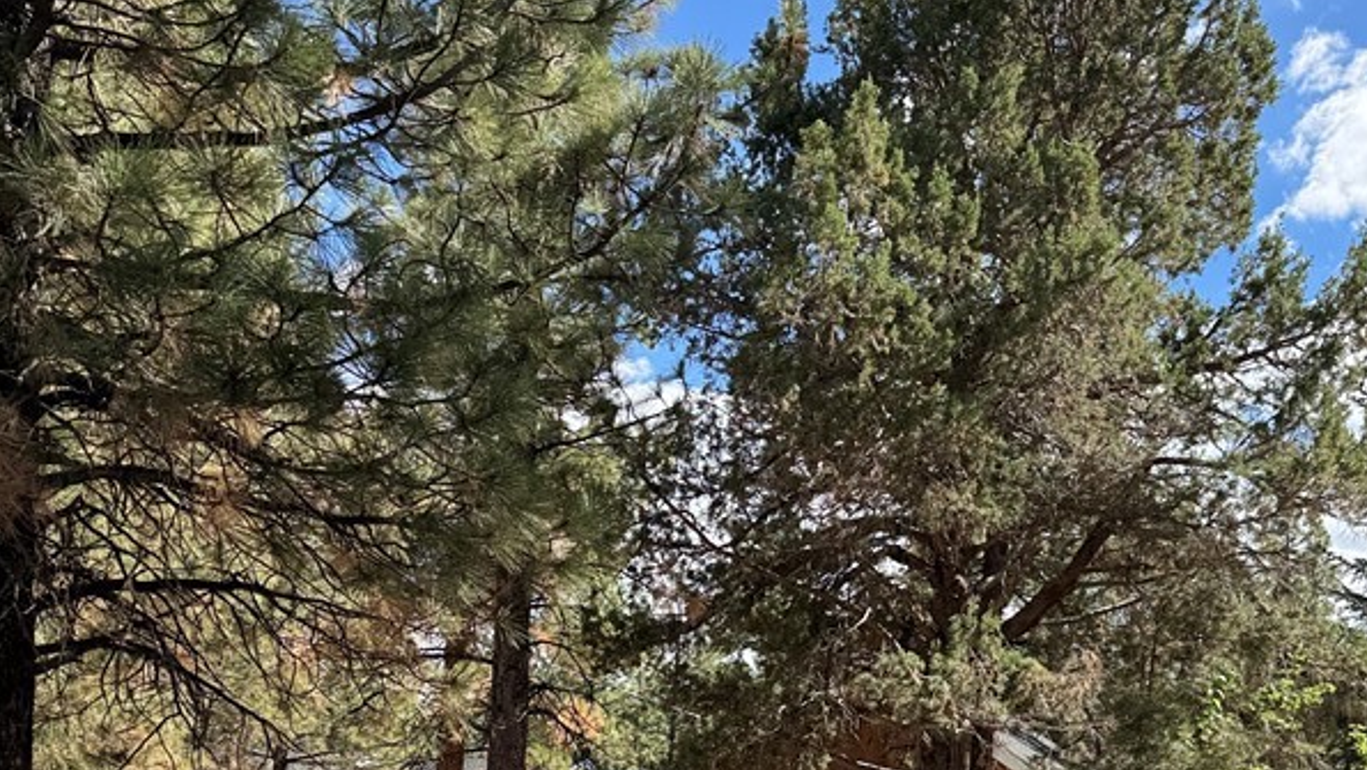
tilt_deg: +6.9
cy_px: 788
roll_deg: -3.2
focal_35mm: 45
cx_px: 712
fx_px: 1631
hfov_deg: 45.5
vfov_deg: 25.1
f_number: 1.78
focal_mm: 6.76
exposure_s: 1/1094
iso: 80
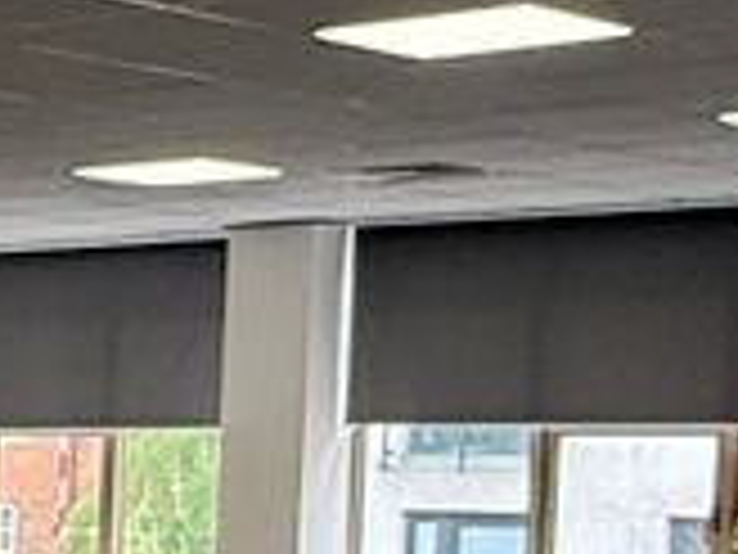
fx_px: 2025
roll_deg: -0.5
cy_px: 741
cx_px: -585
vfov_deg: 14.8
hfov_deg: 17.0
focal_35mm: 95
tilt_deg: -5.6
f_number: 2.2
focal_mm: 2.22
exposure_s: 1/99
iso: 100
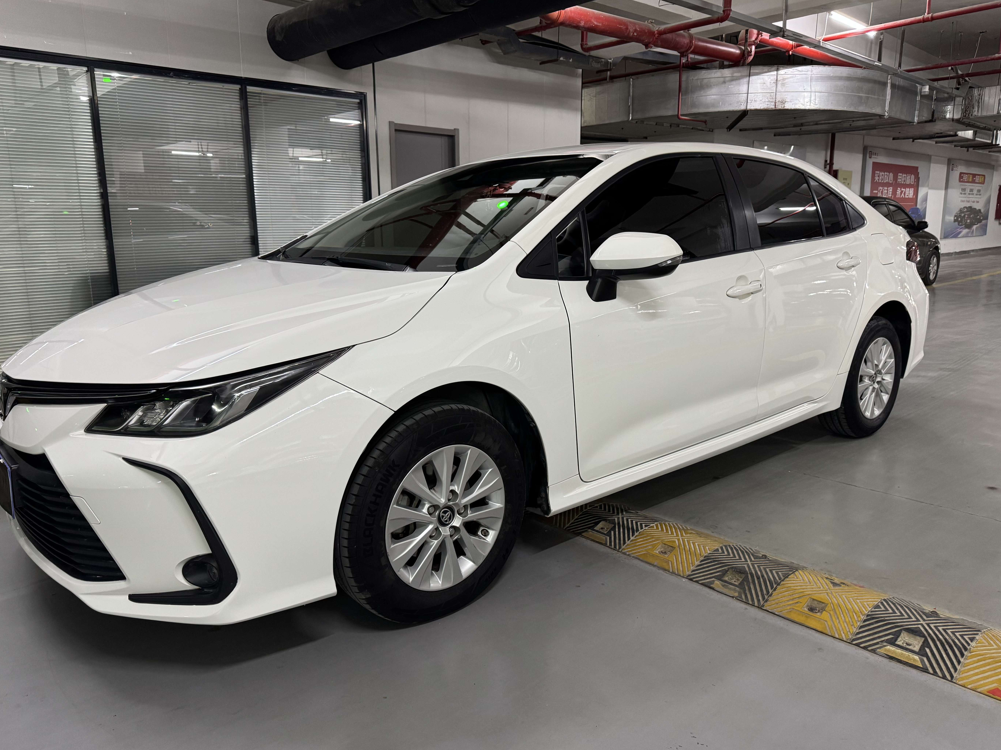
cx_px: 484
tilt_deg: -11.7
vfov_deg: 54.9
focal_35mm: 25
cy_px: 370
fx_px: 723
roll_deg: +0.8
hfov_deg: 69.4
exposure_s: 1/50
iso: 250
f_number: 1.78
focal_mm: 6.76
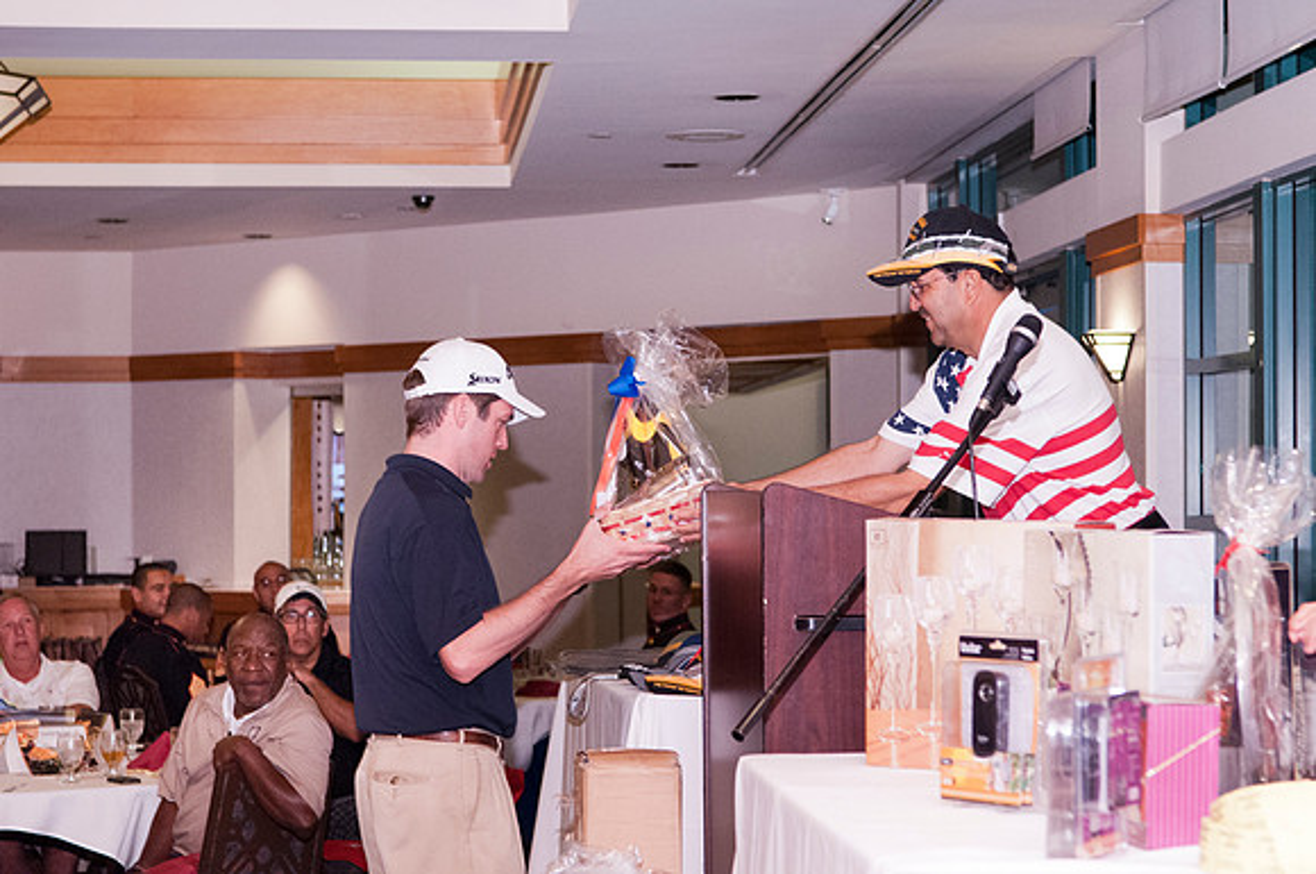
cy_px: 437
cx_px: 658
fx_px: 3012
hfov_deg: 24.6
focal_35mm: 82
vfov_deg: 16.5
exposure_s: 1/100
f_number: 4.5
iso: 1250
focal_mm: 55
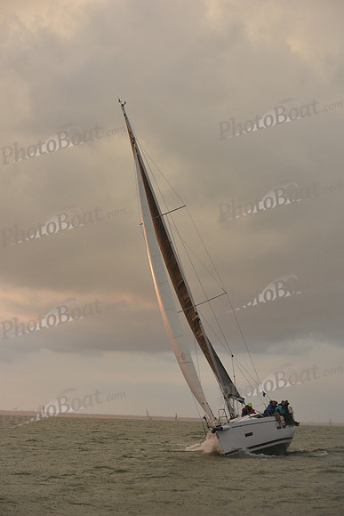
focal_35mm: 75
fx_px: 1074
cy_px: 258
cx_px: 172
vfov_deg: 27.0
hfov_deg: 18.2
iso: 400
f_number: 5.6
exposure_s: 1/500
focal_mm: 75
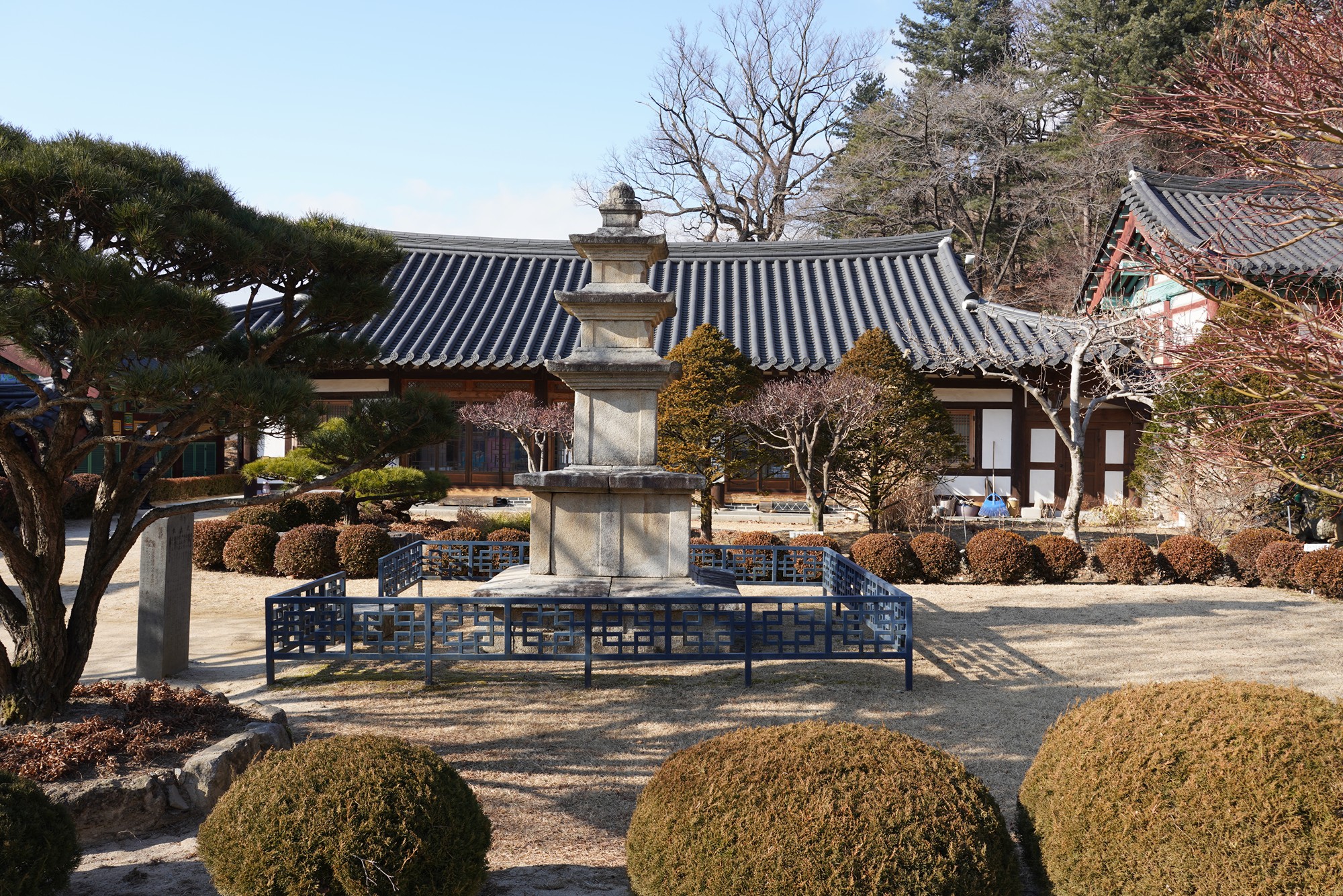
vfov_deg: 43.6
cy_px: 448
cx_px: 672
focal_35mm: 30
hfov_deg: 61.9
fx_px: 1119
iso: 100
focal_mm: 30
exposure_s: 1/100
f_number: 9
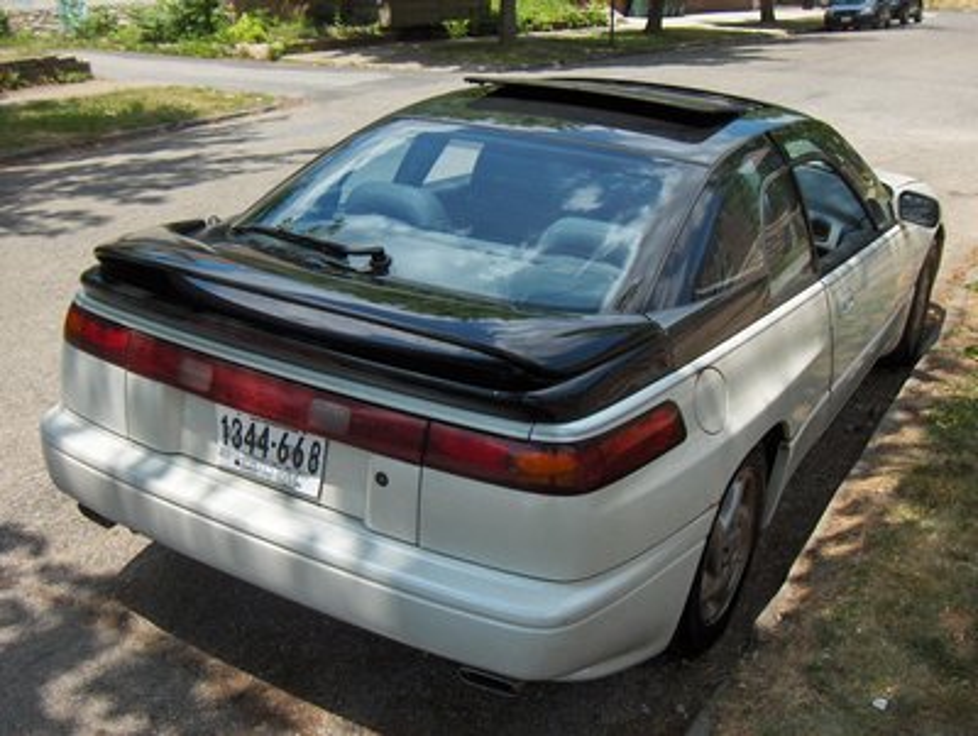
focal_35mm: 39
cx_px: 489
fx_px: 1103
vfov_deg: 36.9
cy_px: 368
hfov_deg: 47.8
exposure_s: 1/1031
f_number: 2.8
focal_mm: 8
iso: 100
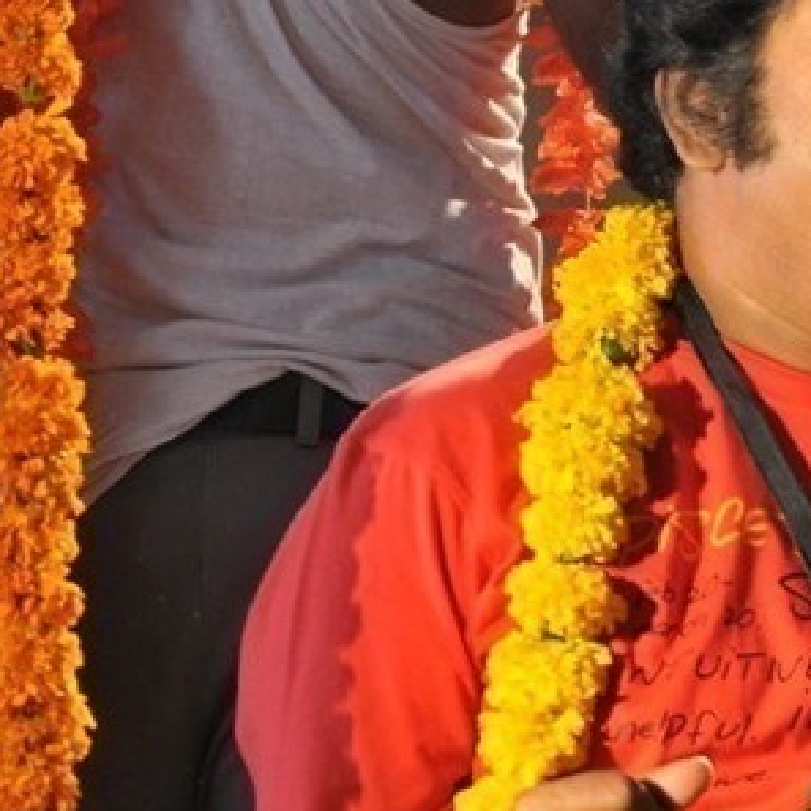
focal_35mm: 450
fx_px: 11939
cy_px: 674
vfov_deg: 3.9
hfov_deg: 3.9
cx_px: 347
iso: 640
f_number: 5.6
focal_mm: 105
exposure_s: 1/60
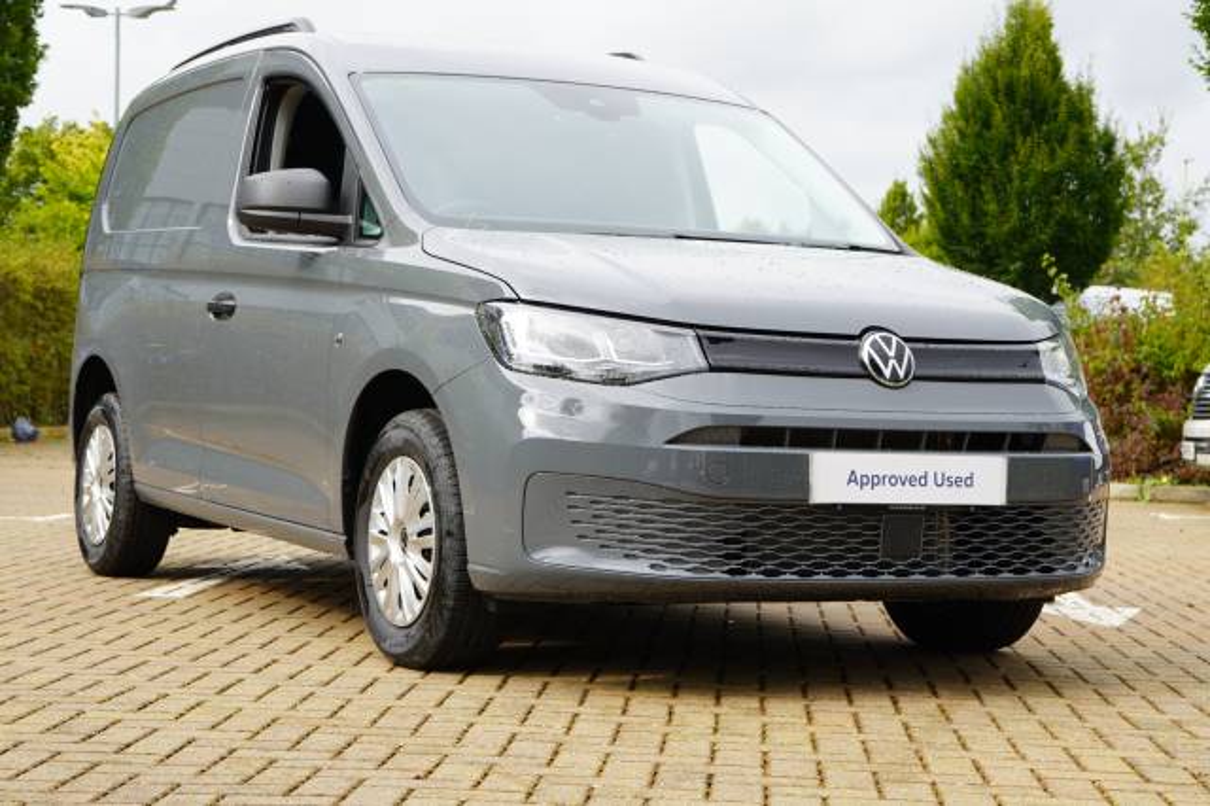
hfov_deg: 29.9
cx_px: 605
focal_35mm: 68
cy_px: 403
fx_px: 2267
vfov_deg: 20.1
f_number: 7.1
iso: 100
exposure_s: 1/125
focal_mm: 45
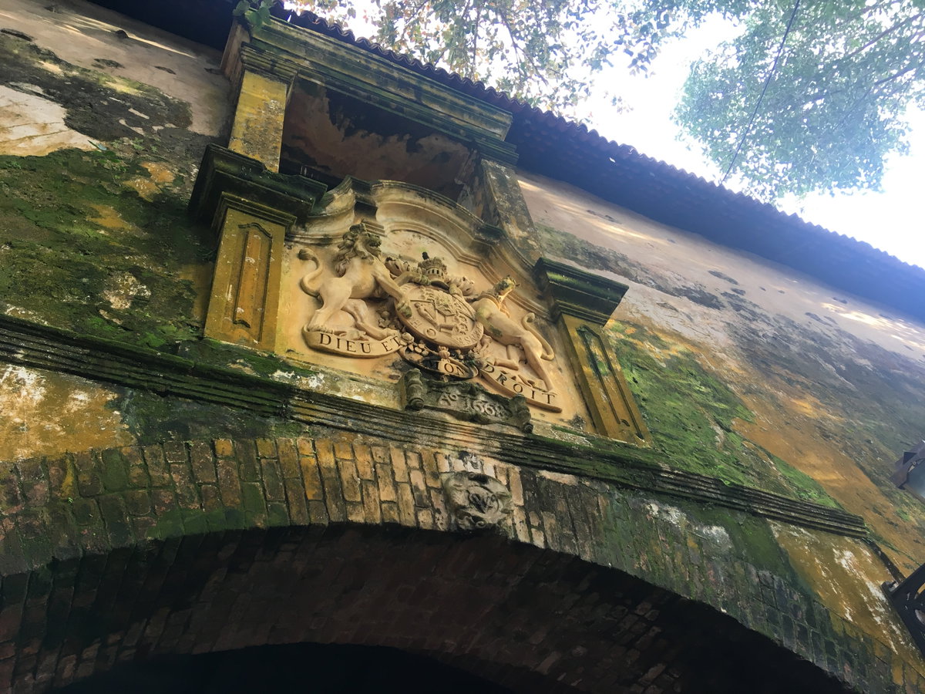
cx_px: 462
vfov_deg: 48.2
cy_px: 347
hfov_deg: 61.7
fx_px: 775
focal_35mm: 29
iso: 25
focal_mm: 4.15
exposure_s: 1/33
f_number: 2.2
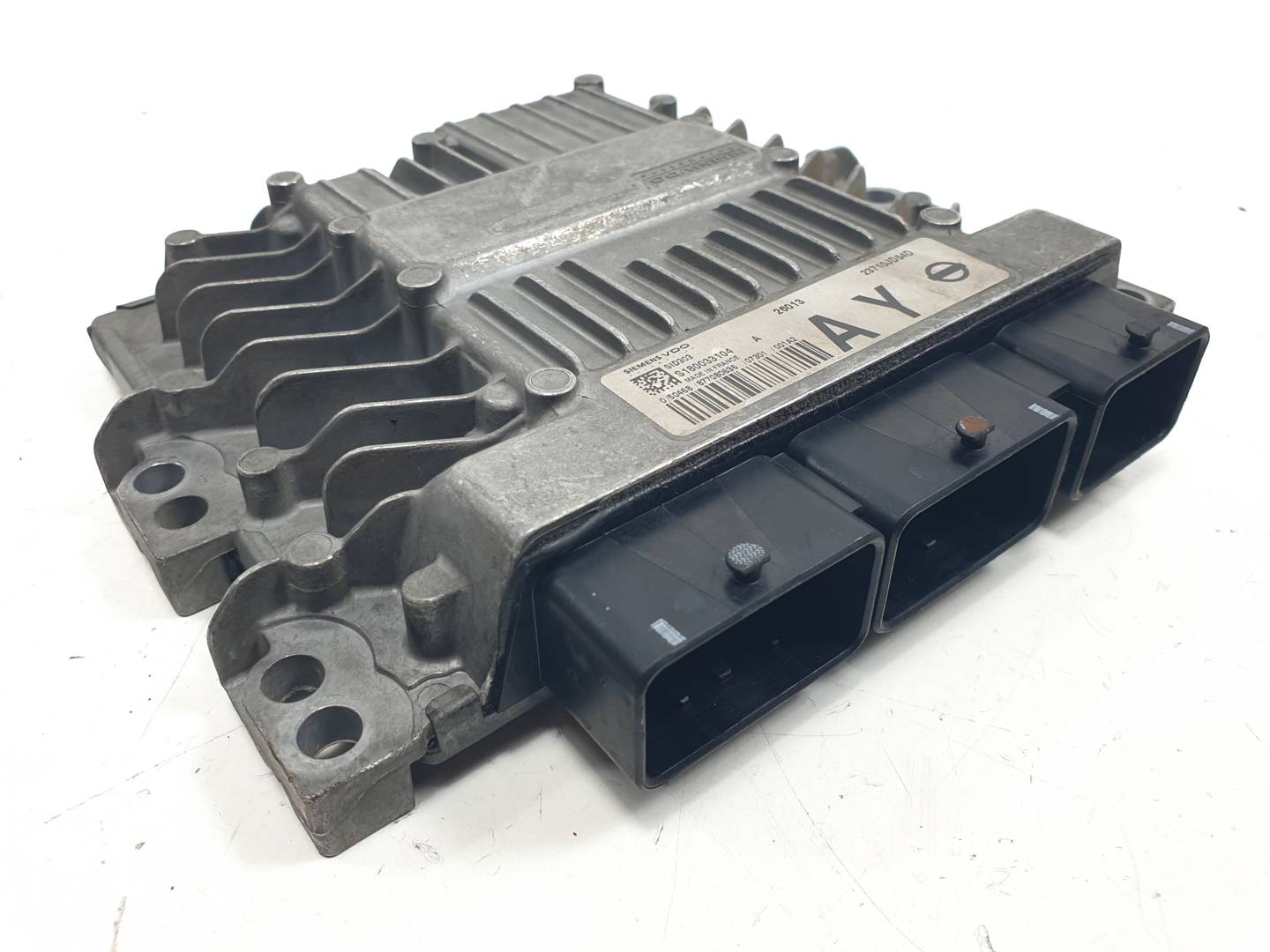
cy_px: 476
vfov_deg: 53.1
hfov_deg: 67.3
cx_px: 635
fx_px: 954
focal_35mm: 26
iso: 50
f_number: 2.4
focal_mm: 4.3
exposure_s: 1/145
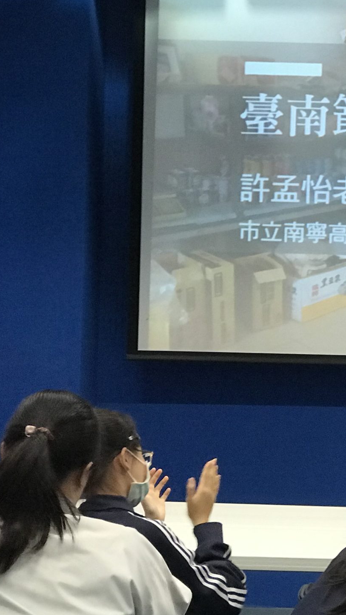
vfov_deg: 19.5
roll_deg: -1.9
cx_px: 459
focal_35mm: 110
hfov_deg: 10.7
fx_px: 1794
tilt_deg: +0.5
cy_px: 312
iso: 400
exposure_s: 1/60
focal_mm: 6.6
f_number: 2.8
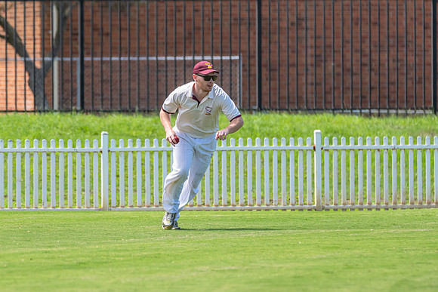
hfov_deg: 3.4
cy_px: 168
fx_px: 7340
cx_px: 215
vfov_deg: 2.3
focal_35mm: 603
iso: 640
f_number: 7.1
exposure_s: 1/1250
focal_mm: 400
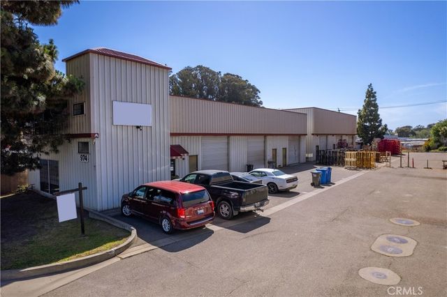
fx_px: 273
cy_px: 148
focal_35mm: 22
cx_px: 224
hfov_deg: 78.6
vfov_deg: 57.2
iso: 100
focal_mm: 8.38
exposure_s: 1/2500
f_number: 2.8
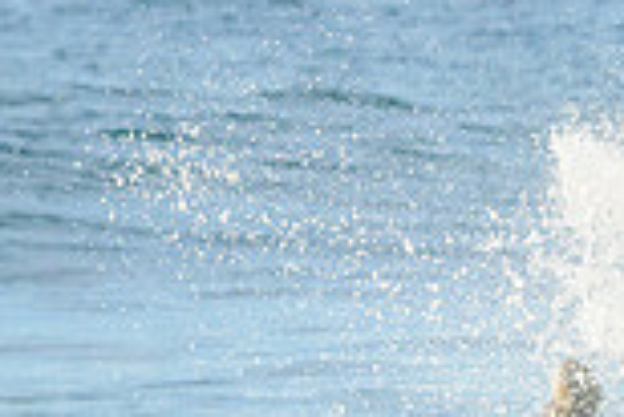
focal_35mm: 1732
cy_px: 561
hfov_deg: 1.2
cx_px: 948
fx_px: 30049
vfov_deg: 0.8
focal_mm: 460
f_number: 11
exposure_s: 1/1250
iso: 3600
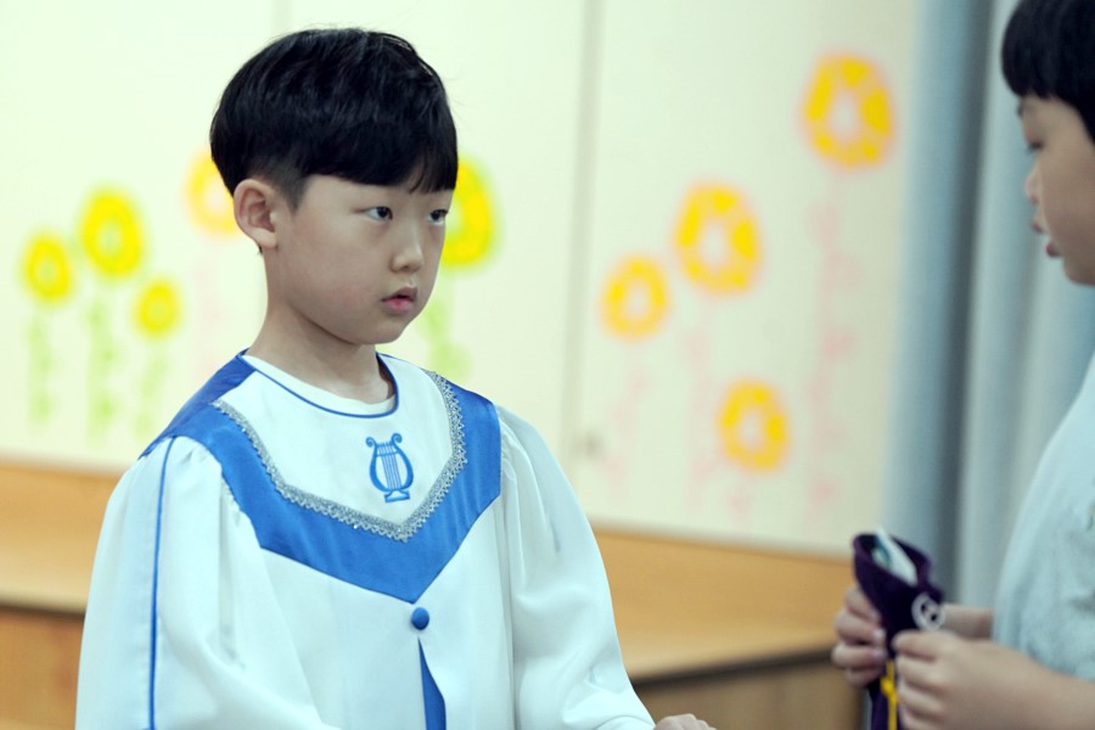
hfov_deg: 10.3
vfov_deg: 6.9
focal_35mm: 200
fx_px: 6083
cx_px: 548
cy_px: 365
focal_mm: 200
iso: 1600
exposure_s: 1/250
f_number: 4
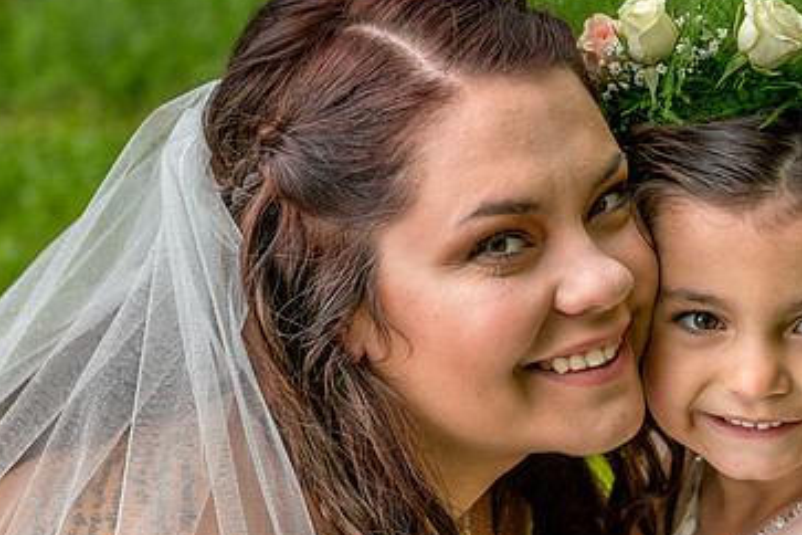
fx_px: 2495
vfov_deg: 12.2
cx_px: 605
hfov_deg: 18.1
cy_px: 324
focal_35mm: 112
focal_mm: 70
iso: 320
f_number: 5
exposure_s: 1/250
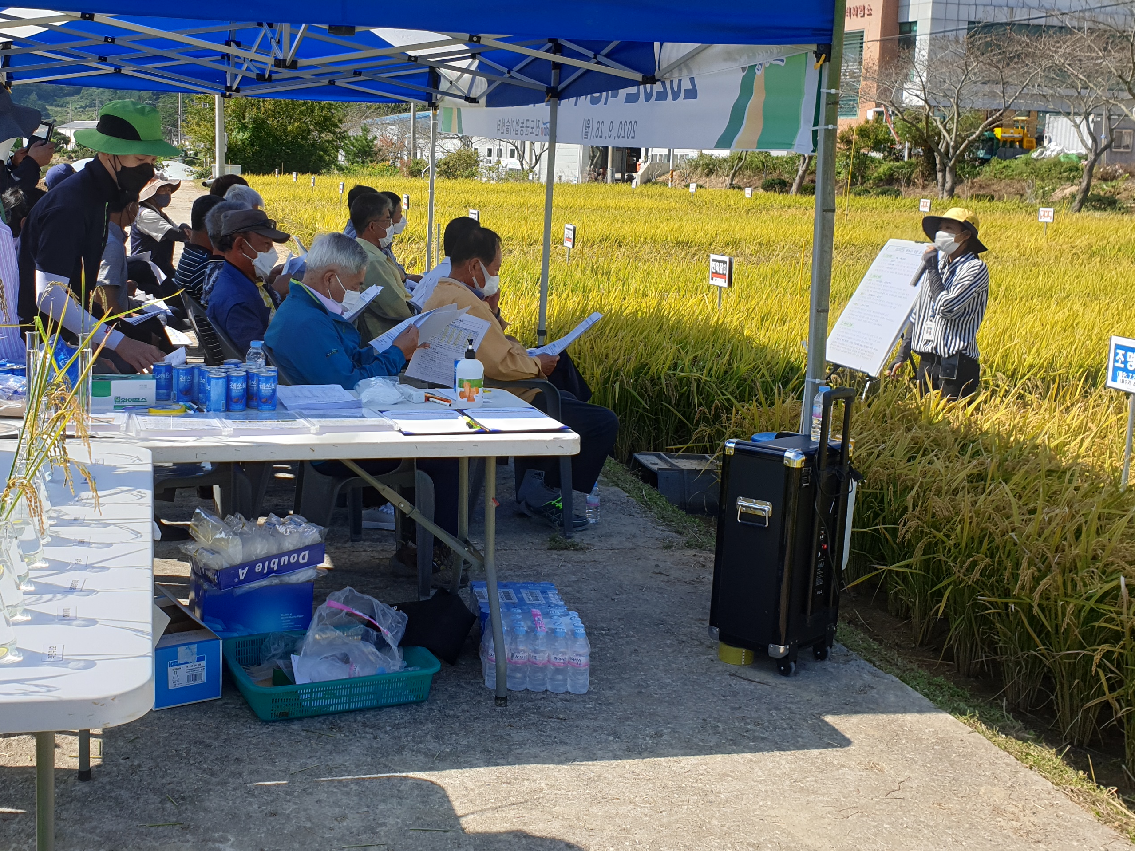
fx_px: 1344
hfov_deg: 45.5
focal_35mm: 41
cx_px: 442
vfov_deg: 35.0
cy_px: 326
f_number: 2.4
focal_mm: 4.3
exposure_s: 1/1399
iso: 50
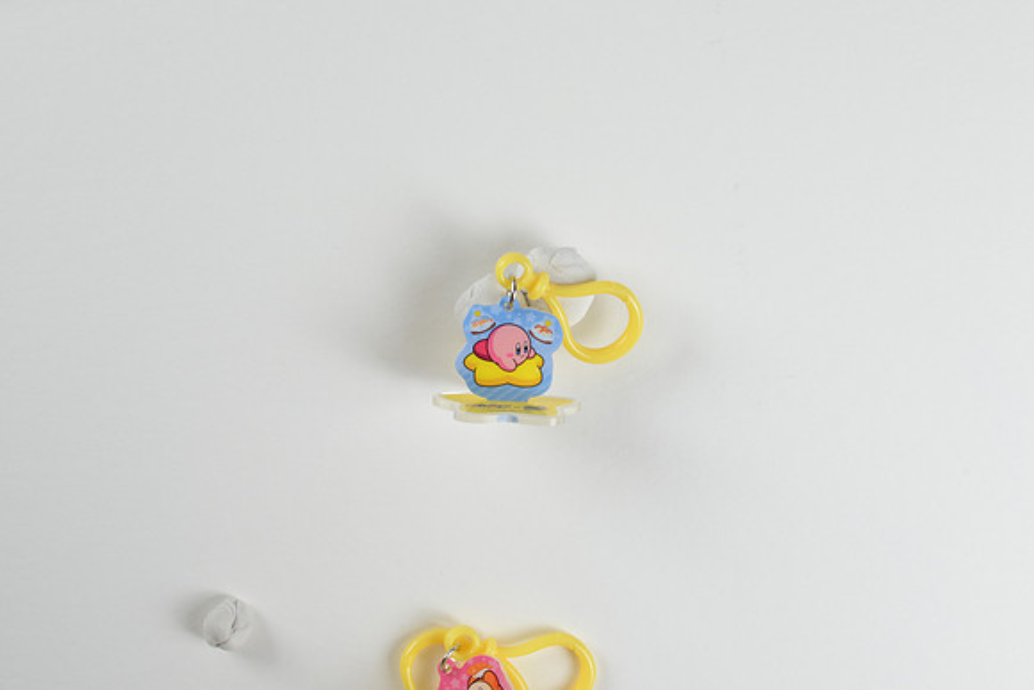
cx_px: 517
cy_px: 345
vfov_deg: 27.0
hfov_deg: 39.6
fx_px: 1436
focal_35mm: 50
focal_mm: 50
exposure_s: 1/200
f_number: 10
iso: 250
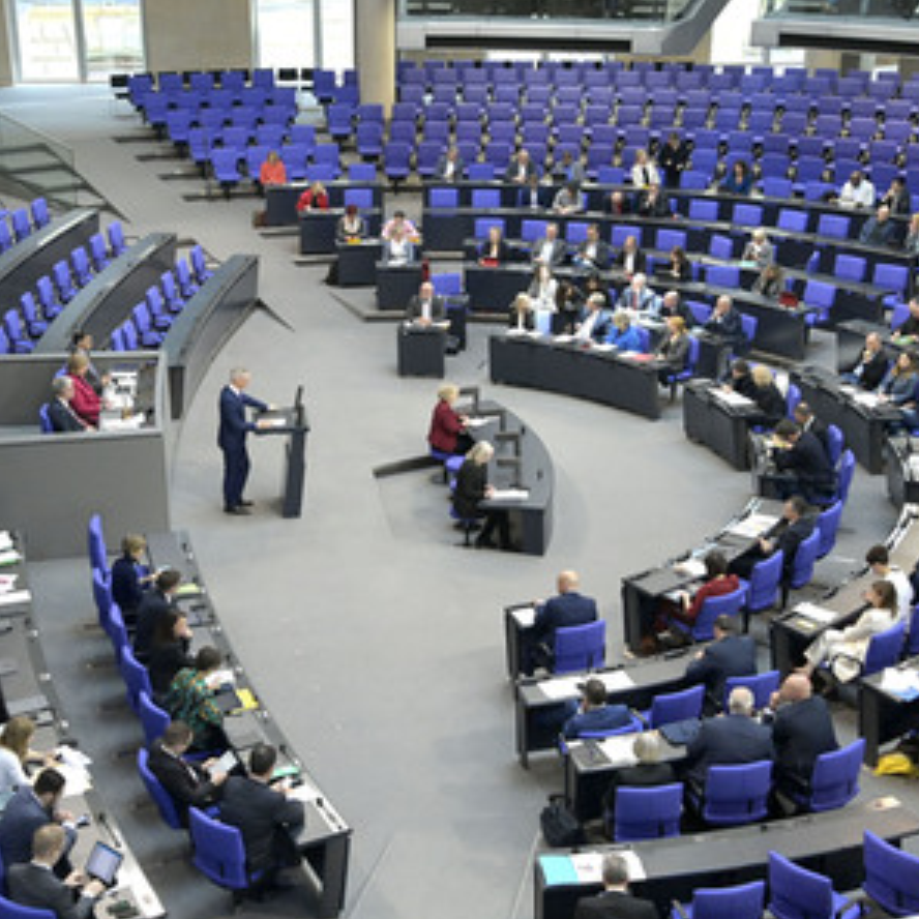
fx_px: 1712
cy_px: 463
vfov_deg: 30.0
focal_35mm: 57
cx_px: 424
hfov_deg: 30.0
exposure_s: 1/500
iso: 10000
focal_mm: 44
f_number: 5.6
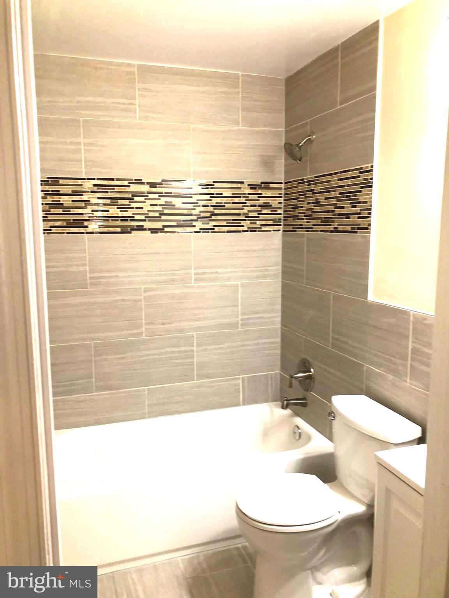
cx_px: 224
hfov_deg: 49.7
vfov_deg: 63.4
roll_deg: -0.3
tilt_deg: -8.4
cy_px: 299
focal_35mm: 28
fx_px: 484
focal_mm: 4
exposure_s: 1/60
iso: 125
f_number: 1.8
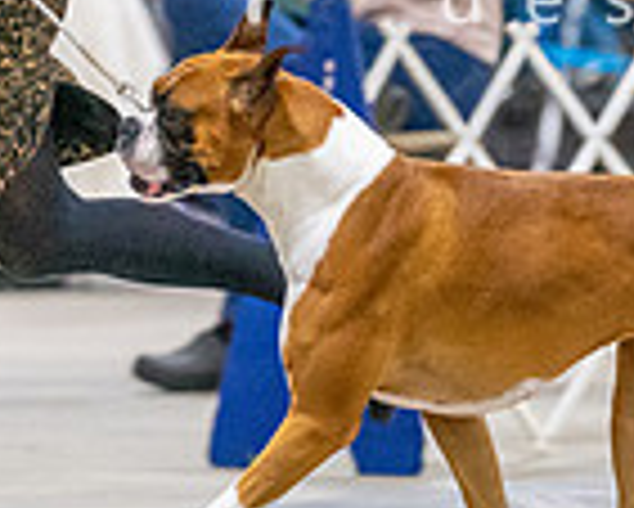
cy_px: 137
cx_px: 297
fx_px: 11172
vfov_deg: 2.6
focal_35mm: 595
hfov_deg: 3.3
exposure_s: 1/320
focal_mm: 154
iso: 6400
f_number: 3.2
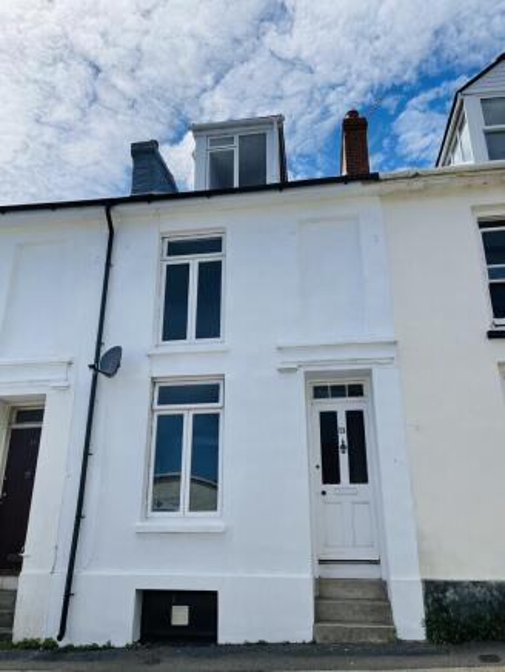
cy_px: 336
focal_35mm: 26
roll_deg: +0.1
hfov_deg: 53.1
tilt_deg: +20.3
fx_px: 505
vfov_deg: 67.3
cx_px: 252
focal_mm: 5.1
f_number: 1.6
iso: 32
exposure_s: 1/5917
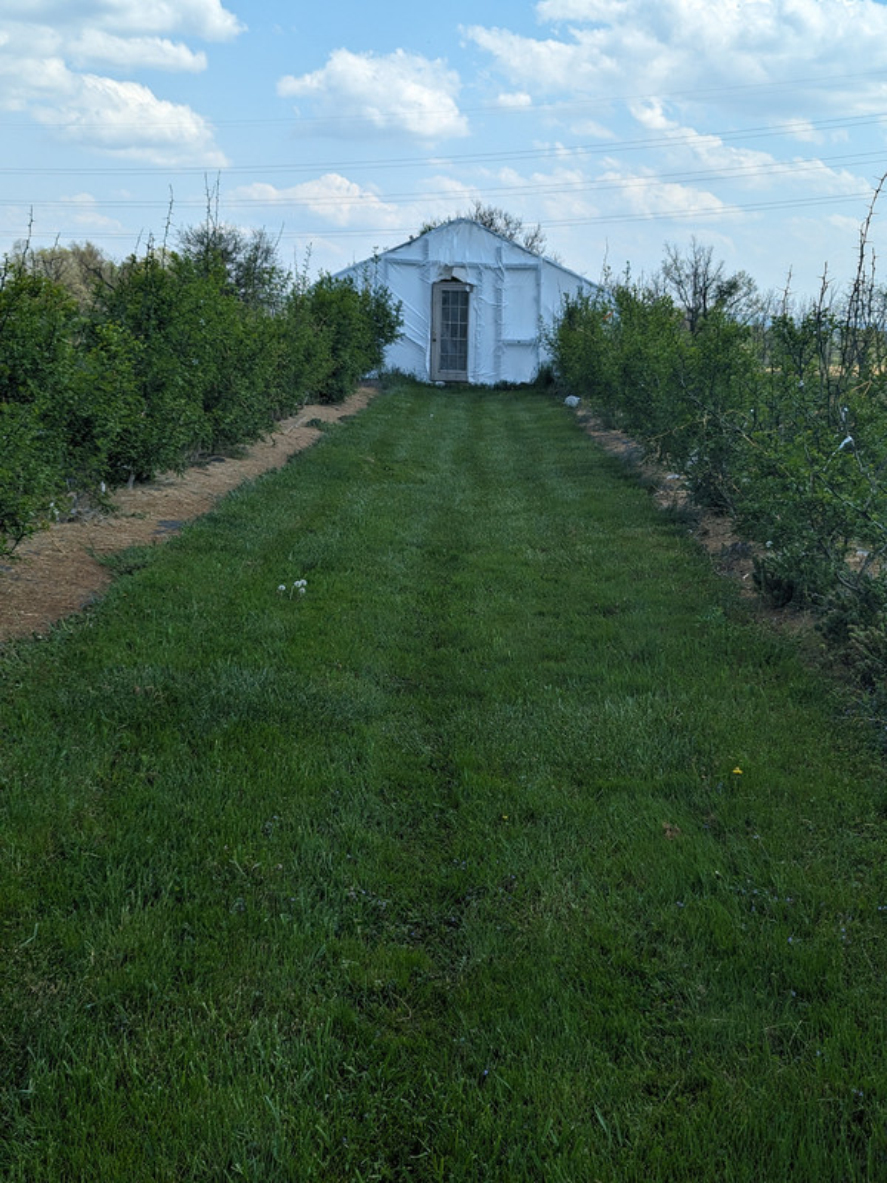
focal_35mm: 48
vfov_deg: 39.7
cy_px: 592
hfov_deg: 30.3
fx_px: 1640
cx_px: 444
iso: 43
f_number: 1.85
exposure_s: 1/1898
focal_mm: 6.81
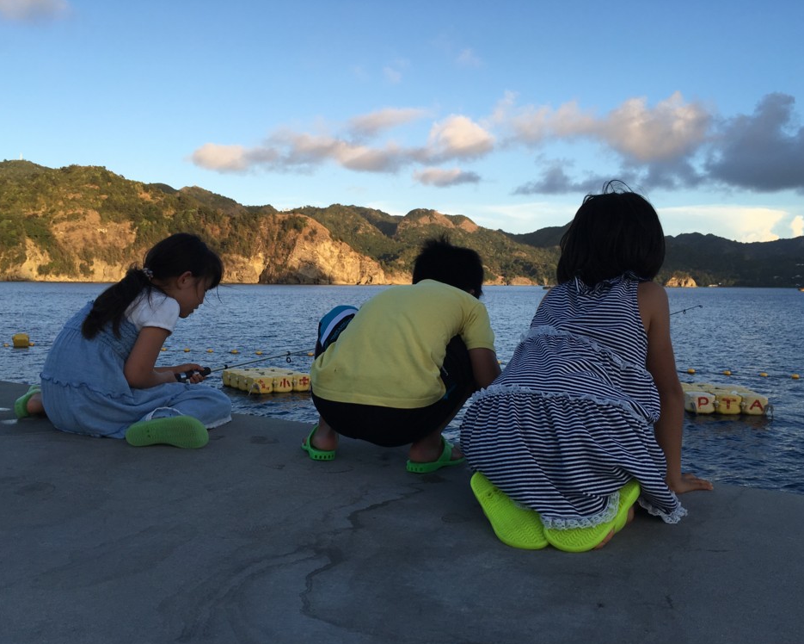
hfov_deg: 57.2
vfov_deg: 47.1
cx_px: 396
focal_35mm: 31
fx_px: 738
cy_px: 325
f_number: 2.2
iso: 25
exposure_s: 1/578
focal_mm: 4.15
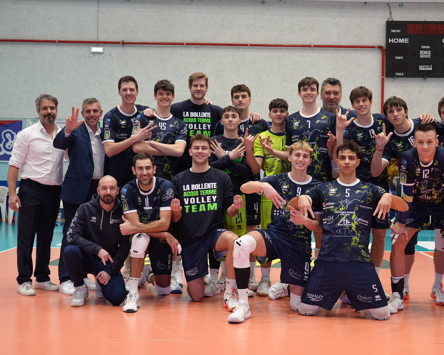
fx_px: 683
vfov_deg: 29.1
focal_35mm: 52
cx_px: 259
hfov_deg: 35.9
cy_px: 178
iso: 1600
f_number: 4
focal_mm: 46
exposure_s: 1/160
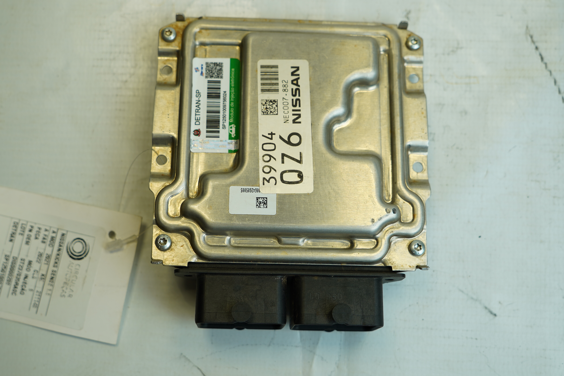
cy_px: 188
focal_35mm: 46
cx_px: 282
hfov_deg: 42.7
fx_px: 721
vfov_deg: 29.2
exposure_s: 1/100
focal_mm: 31
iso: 100
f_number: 4
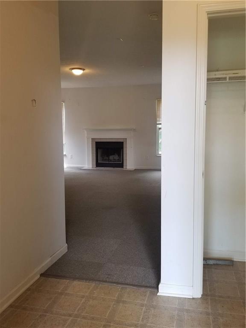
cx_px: 123
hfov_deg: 53.1
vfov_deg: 67.3
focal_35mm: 26
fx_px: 246
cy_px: 164
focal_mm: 4.25
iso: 100
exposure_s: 1/60
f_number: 1.7
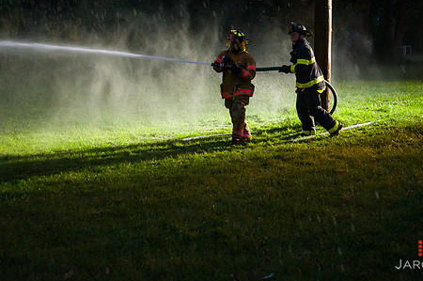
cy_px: 108
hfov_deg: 34.5
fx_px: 681
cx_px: 212
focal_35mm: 58
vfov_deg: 23.3
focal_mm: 45
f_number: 3.2
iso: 6400
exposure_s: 1/200
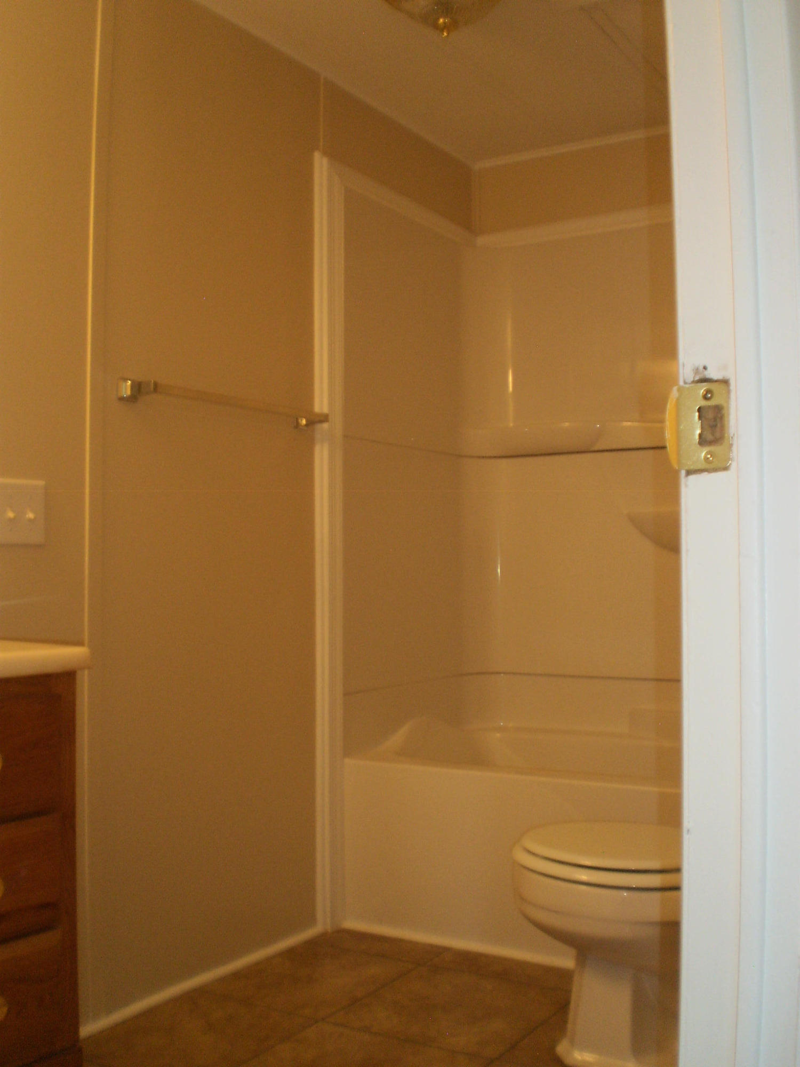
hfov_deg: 39.7
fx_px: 1109
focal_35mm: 36
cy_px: 534
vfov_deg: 51.4
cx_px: 400
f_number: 3.1
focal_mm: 6.3
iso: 125
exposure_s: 1/30
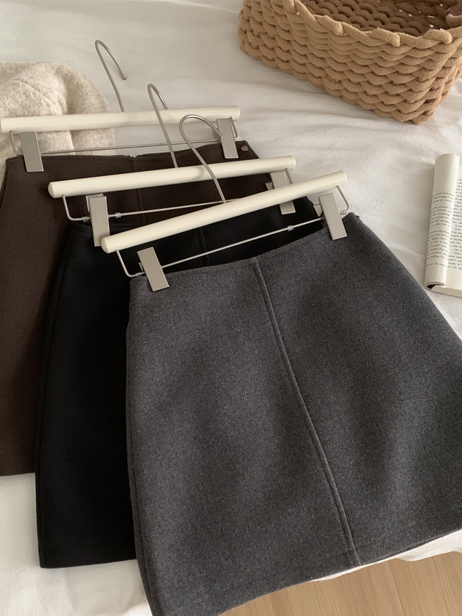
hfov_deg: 45.3
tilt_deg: -71.1
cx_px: 200
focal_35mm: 31
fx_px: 552
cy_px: 366
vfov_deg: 57.9
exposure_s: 1/30
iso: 500
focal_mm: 4.25
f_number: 1.8
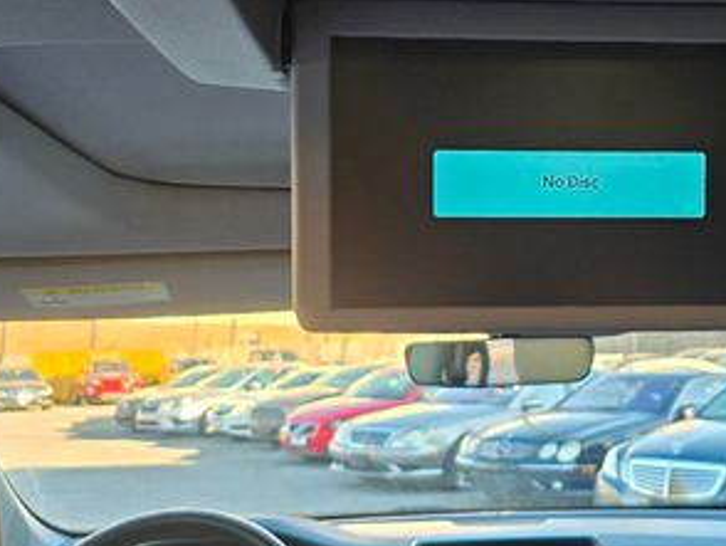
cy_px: 235
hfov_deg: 37.1
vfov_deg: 29.1
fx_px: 1050
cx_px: 556
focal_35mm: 50
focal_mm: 6.3
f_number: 1.7
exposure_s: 1/180
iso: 160
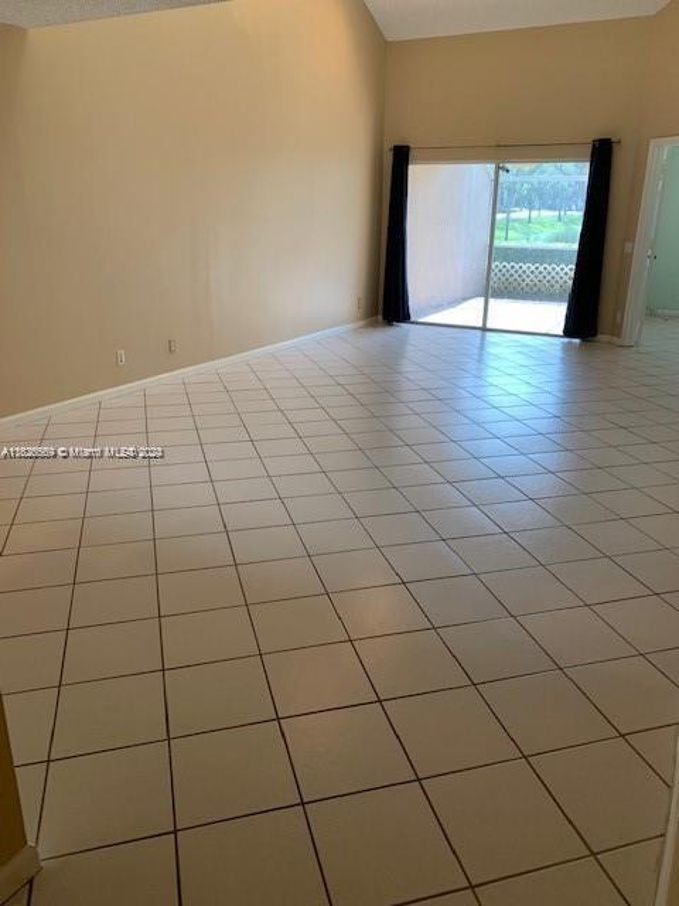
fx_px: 680
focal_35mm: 26
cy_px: 453
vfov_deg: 67.3
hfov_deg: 53.1
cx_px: 340
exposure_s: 1/60
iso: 50
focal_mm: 4.25
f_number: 1.8
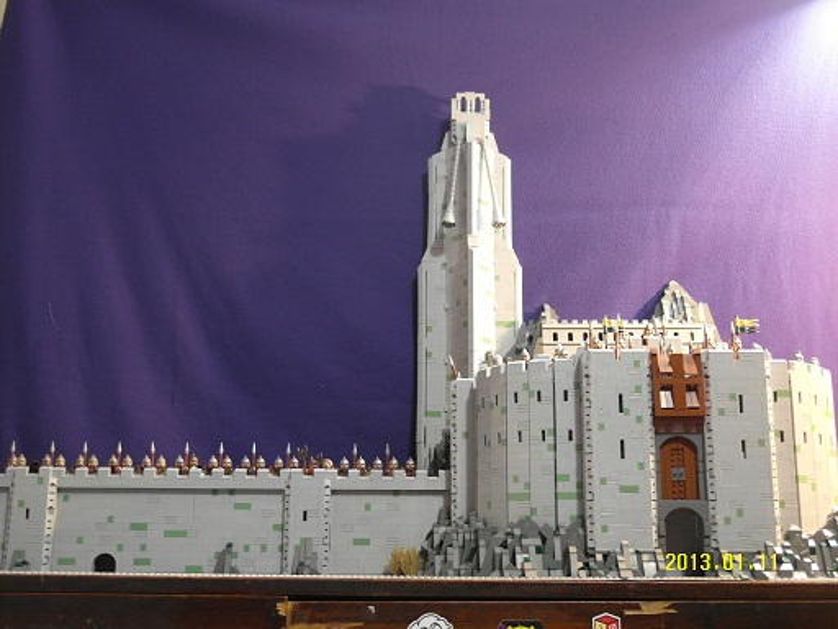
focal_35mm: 42
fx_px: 1017
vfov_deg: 34.3
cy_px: 314
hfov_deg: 44.8
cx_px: 419
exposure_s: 1/10
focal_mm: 9.1
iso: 400
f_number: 2.1
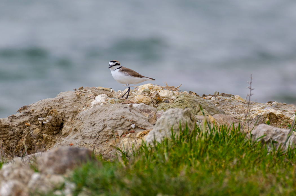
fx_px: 7383
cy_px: 98
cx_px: 148
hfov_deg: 2.3
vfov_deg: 1.5
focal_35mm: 900
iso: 200
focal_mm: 600
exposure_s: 1/640
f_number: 7.1
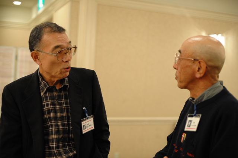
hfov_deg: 39.6
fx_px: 330
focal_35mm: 50
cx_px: 119
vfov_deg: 27.0
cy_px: 79
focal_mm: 50
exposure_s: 1/100
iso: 1600
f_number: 2.8
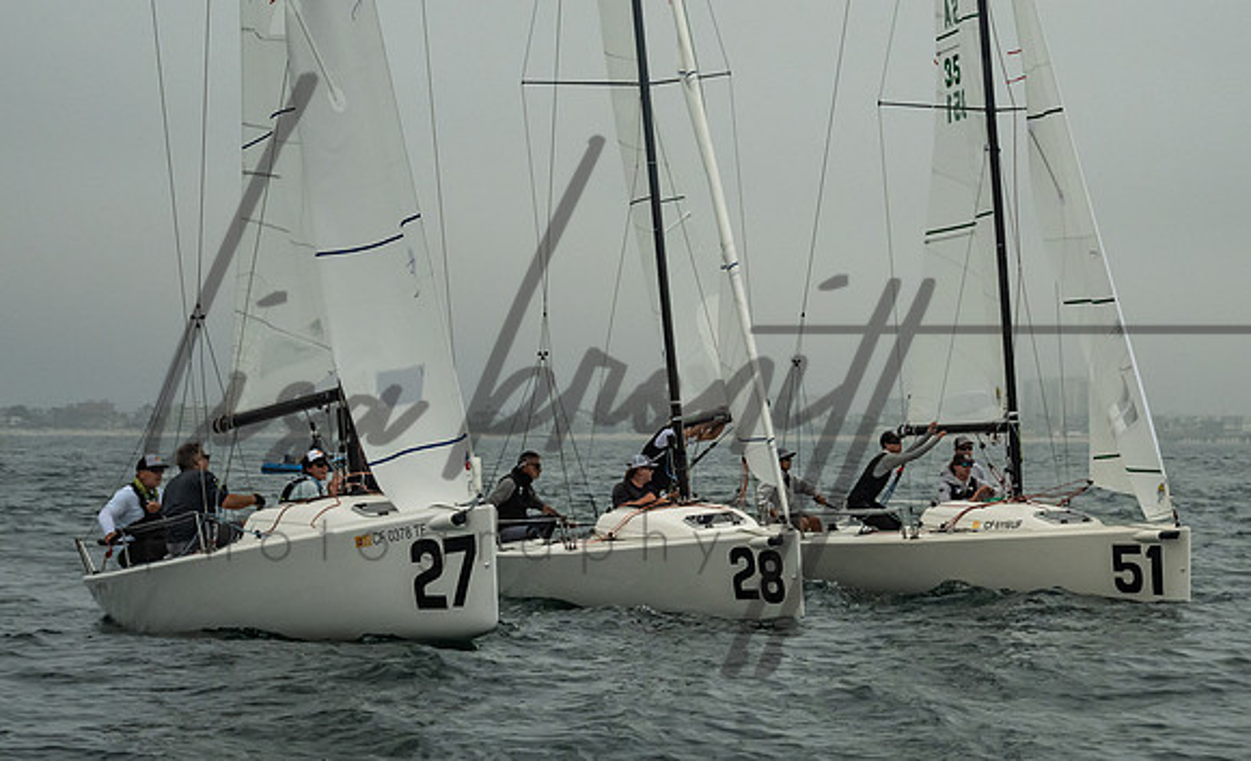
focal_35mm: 89
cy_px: 265
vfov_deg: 14.4
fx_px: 3011
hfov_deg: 23.4
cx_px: 807
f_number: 9
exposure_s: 1/3200
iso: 800
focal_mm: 50
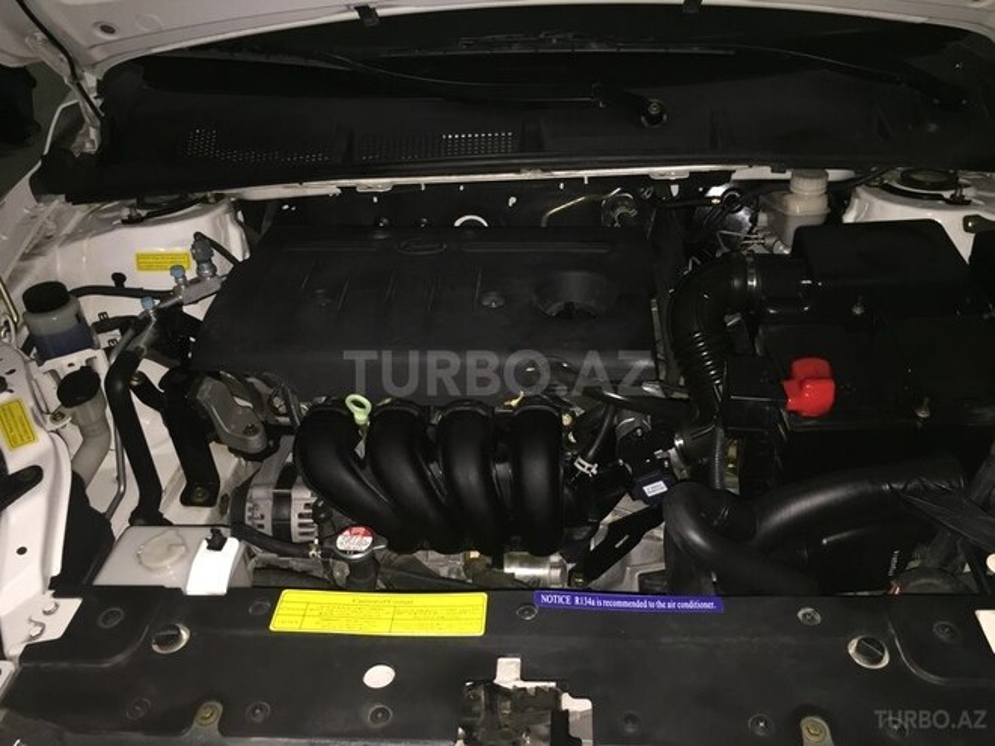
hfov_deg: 61.7
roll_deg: +3.5
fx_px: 834
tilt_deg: -36.1
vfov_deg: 48.2
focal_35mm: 29
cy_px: 373
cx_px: 498
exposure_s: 1/17
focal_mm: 4.15
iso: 160
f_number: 2.2
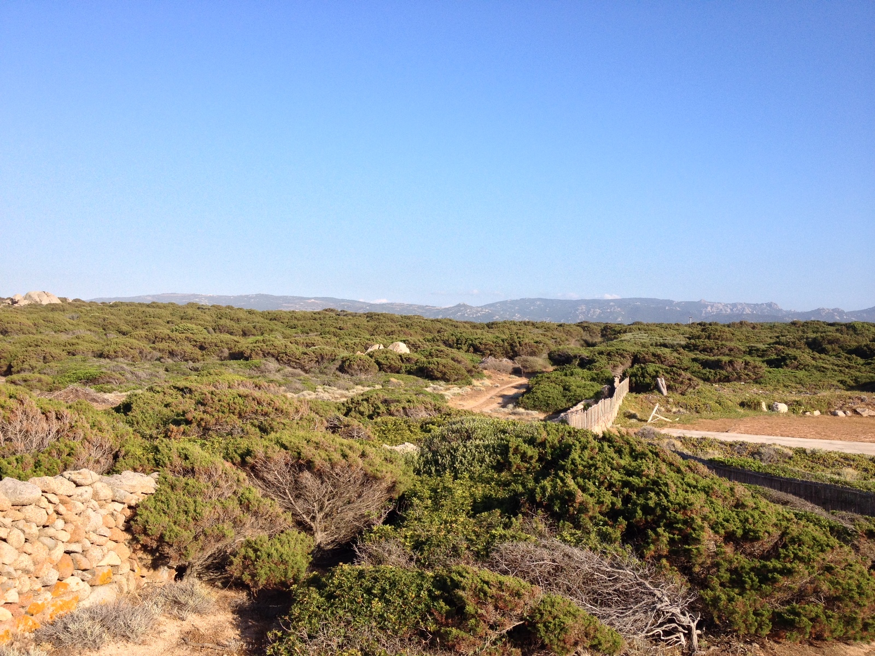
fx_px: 885
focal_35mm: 35
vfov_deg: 40.7
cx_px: 438
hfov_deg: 52.6
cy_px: 328
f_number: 2.4
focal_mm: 4.28
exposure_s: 1/1126
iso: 50
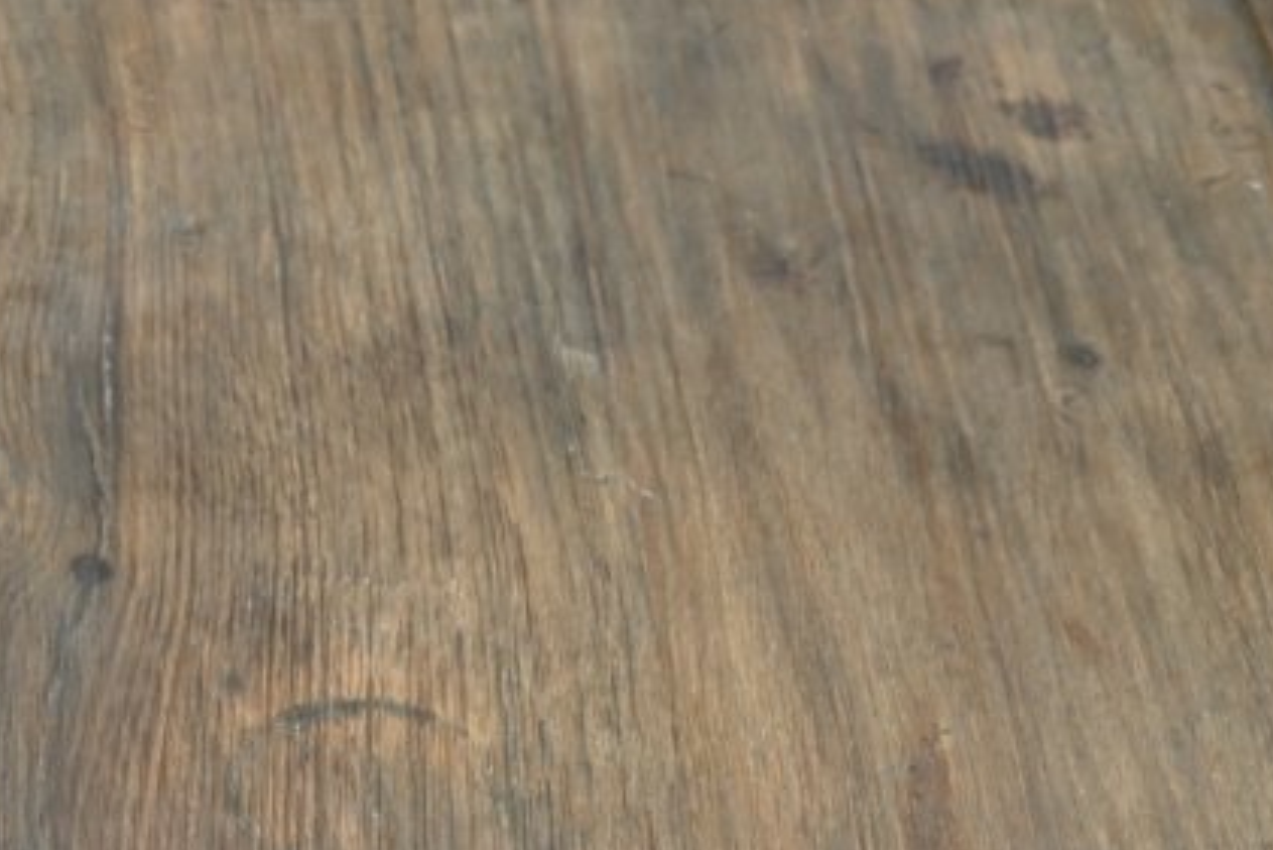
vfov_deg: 11.8
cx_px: 130
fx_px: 4083
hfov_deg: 17.5
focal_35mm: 115
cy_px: 717
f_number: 4
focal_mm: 27
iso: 400
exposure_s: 1/250
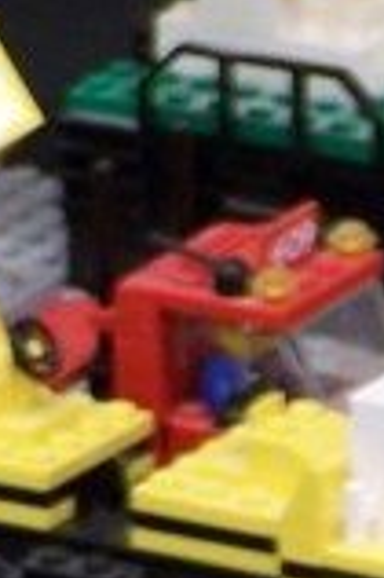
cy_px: 1130
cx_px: 1763
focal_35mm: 1139
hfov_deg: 1.2
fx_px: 18263
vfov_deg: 1.8
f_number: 3.2
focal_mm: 28
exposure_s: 1/3
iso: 80
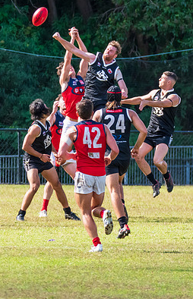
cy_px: 95
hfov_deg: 1.5
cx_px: 191
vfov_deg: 2.4
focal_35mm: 877
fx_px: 7219
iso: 800
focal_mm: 280
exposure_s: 1/2000
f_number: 5.6
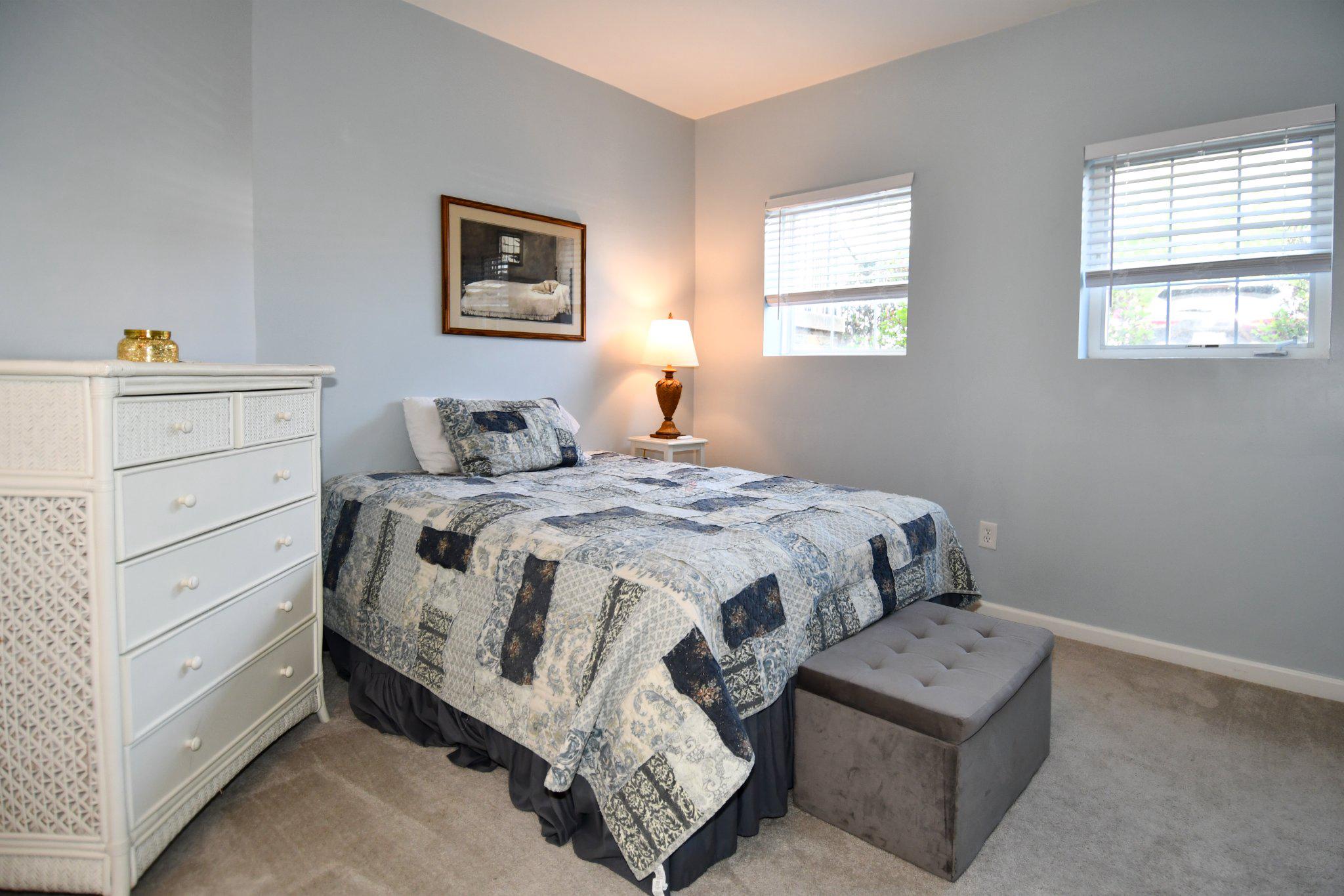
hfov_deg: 90.0
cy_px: 448
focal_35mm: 18
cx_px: 672
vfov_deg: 67.4
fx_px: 672
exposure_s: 1/60
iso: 450
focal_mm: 12
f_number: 4
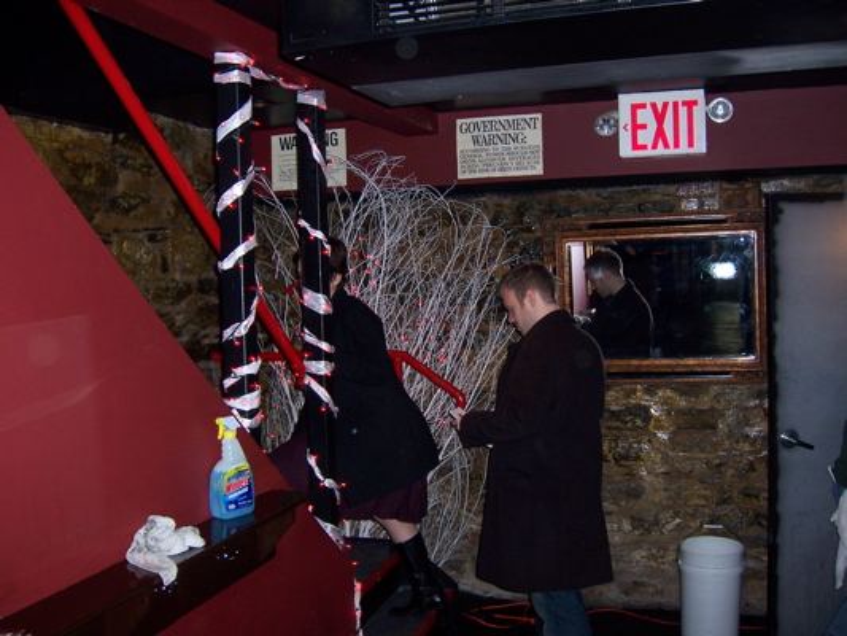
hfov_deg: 51.3
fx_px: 881
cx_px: 424
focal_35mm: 36
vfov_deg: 39.7
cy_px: 318
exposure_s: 1/60
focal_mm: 6.2
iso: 125
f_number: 2.8
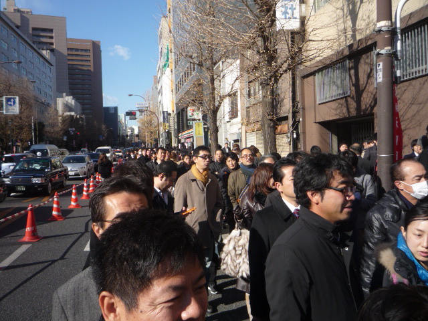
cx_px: 214
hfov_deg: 60.0
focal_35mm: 30
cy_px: 160
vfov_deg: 46.8
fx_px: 371
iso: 100
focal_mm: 5.2
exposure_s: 1/500
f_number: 4.5
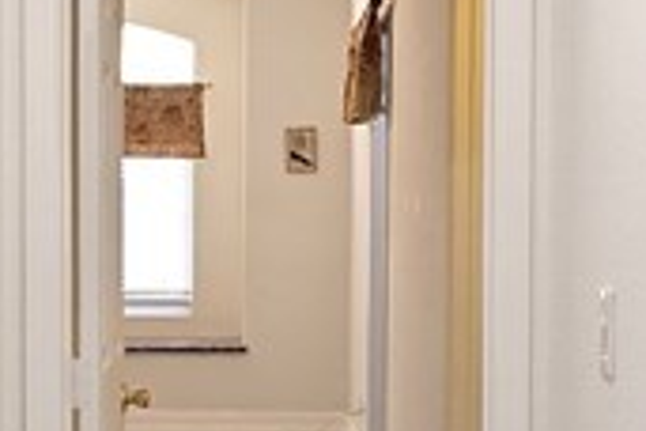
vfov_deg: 16.8
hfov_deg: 25.1
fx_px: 1453
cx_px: 336
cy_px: 272
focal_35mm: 81
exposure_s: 1/60
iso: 200
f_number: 2.2
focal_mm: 2.2
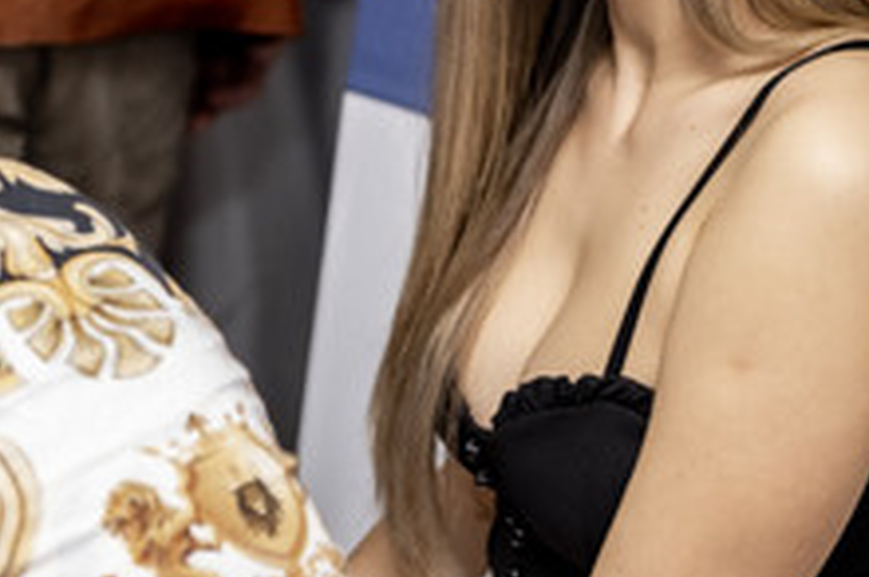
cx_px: 348
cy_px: 184
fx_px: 5833
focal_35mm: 242
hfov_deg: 8.5
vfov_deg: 5.7
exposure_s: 1/160
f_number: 2.8
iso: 1250
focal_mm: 55
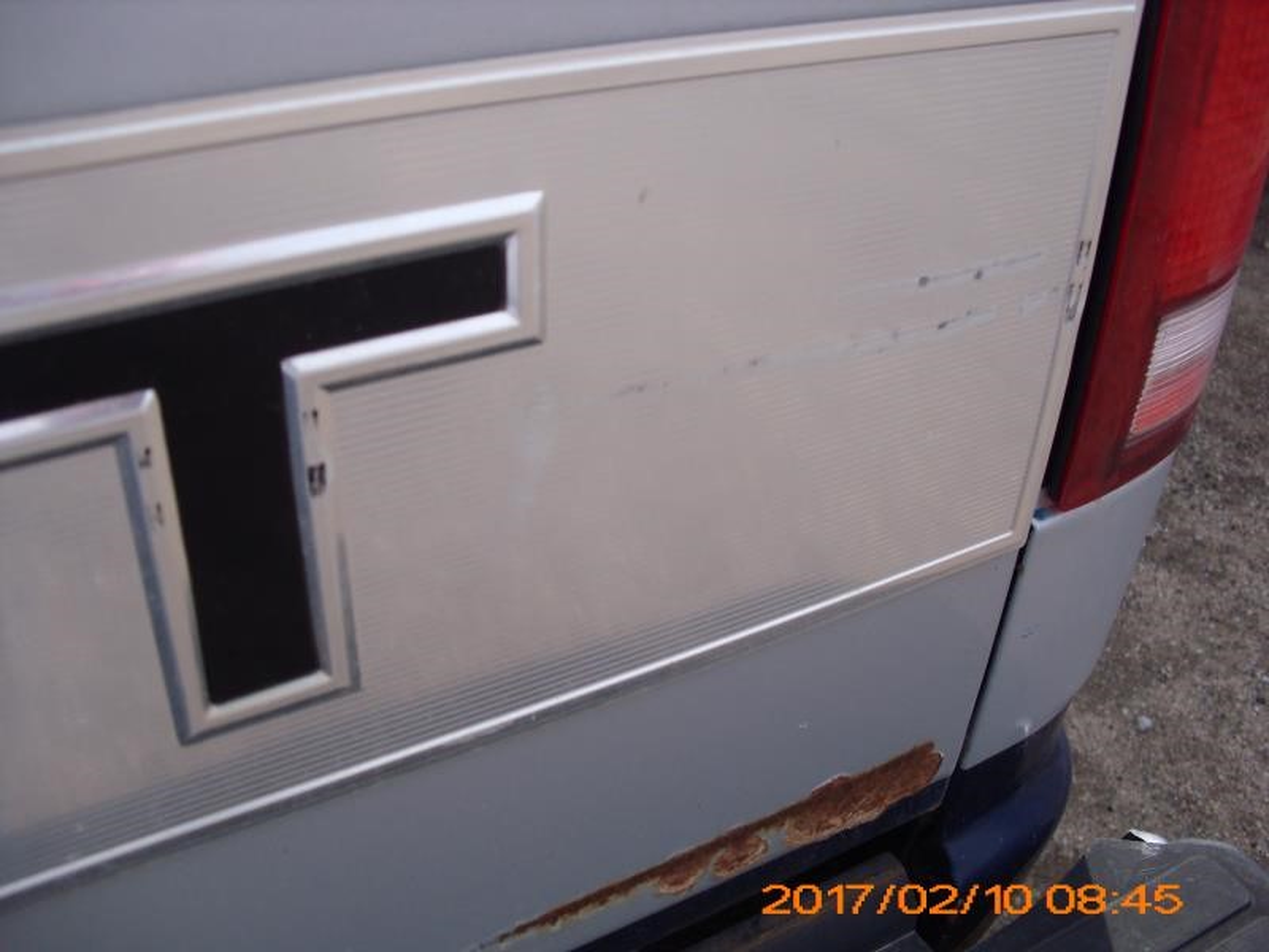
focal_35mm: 36
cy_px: 476
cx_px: 634
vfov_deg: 39.7
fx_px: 1320
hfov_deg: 51.4
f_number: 7.8
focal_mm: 6.3
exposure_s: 1/125
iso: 80
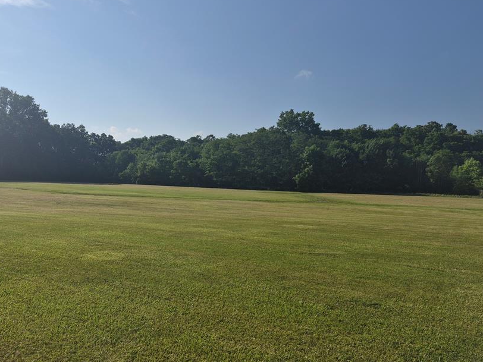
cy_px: 191
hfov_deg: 60.9
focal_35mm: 29
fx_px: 405
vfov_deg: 48.2
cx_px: 184
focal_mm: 5.4
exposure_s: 1/7696
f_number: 1.8
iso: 64
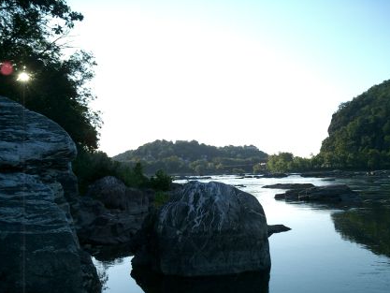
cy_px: 172
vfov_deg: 34.3
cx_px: 224
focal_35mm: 42
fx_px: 473
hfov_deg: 44.6
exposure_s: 1/500
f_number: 4.2
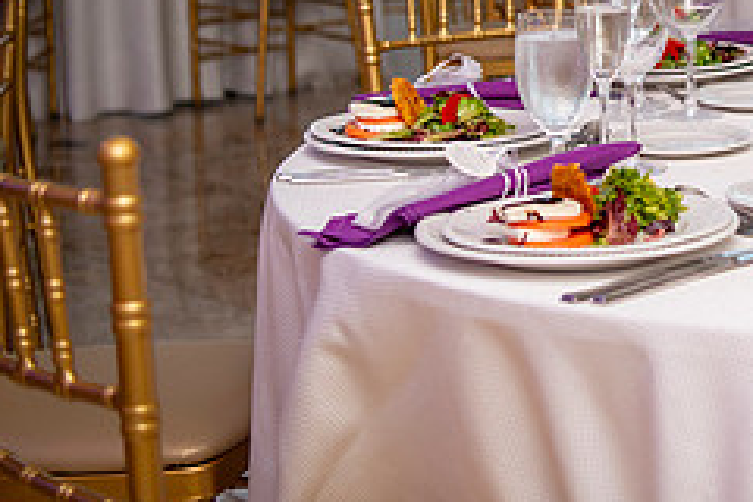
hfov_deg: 17.8
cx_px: 882
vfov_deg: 12.3
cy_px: -8
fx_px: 2301
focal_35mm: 110
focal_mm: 42
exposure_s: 1/400
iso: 800
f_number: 2.8
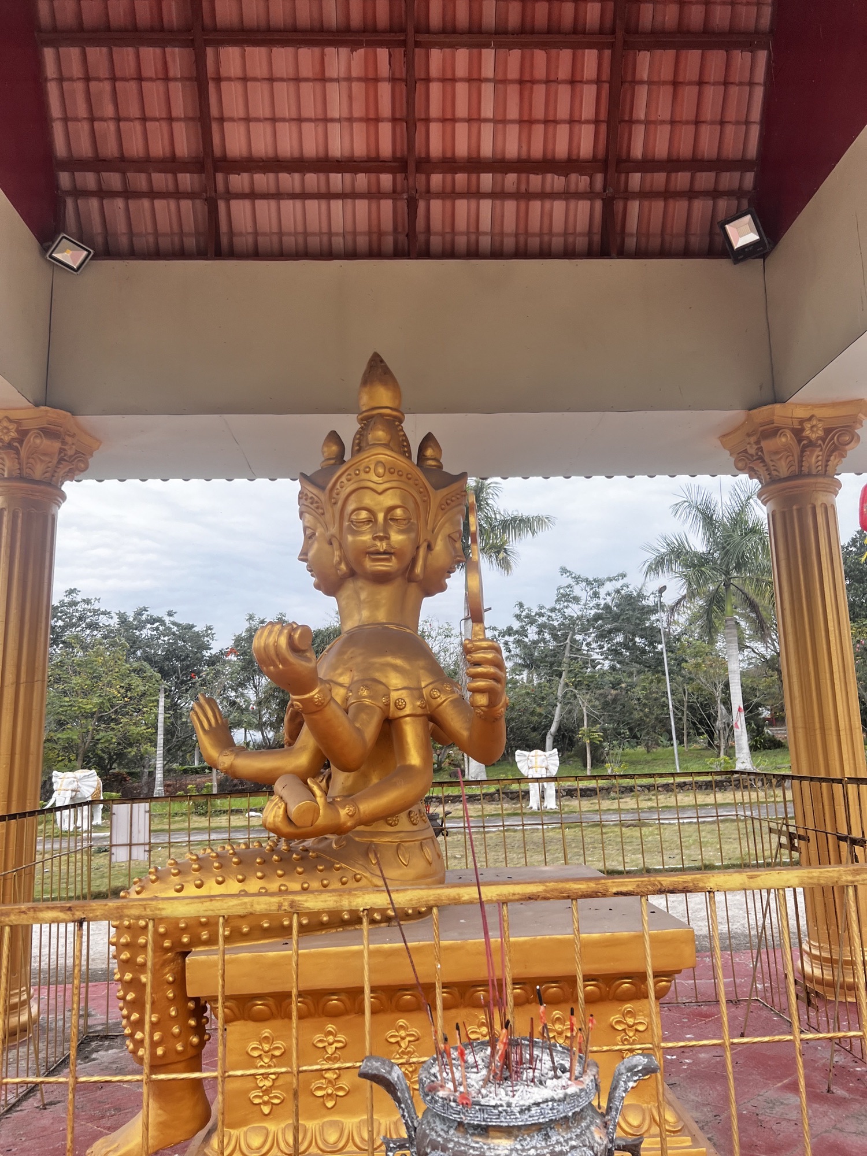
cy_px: 578
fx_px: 868
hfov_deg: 53.1
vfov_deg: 67.3
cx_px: 434
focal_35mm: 26
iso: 50
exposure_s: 1/504
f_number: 1.5
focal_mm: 5.7
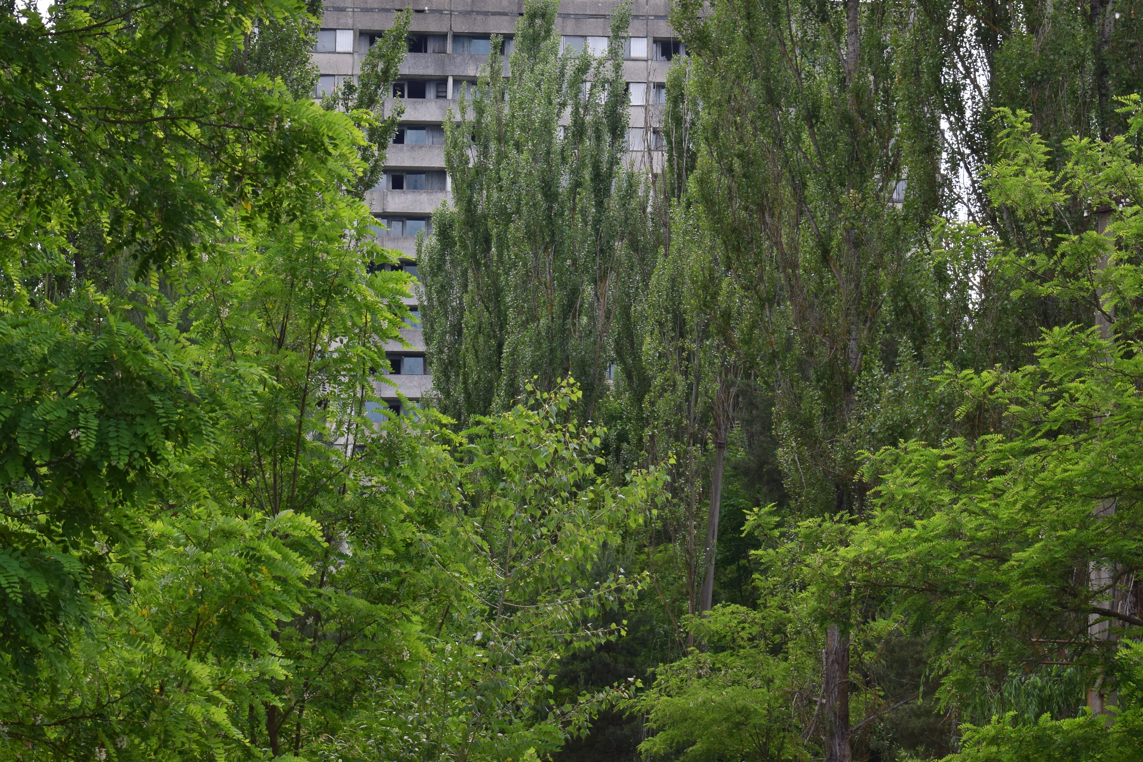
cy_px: 245
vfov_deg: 11.6
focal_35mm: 118
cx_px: 597
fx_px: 3737
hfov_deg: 17.4
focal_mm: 55
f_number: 10
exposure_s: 1/320
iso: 400
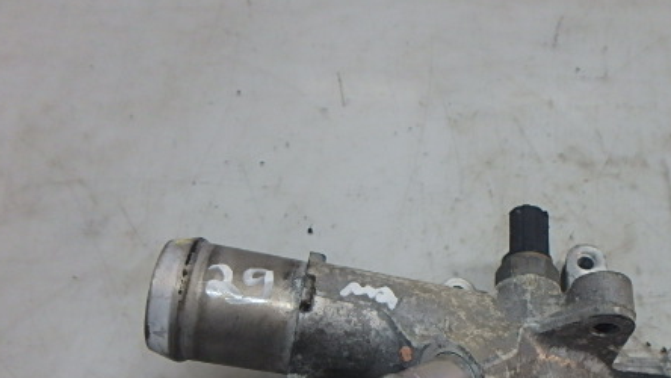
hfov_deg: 58.3
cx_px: 443
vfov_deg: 34.2
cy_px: 321
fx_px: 587
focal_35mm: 33
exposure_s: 1/50
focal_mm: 3.7
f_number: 3.5
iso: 200
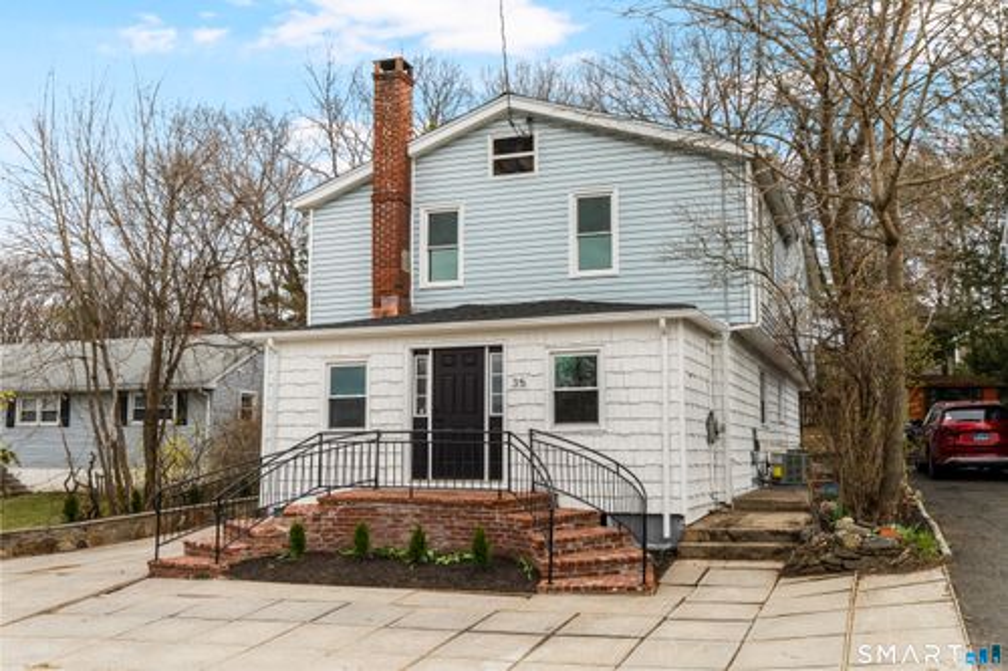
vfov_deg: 37.8
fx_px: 980
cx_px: 504
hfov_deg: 54.5
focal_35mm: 35
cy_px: 336
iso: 200
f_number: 9
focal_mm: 35
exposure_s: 1/20
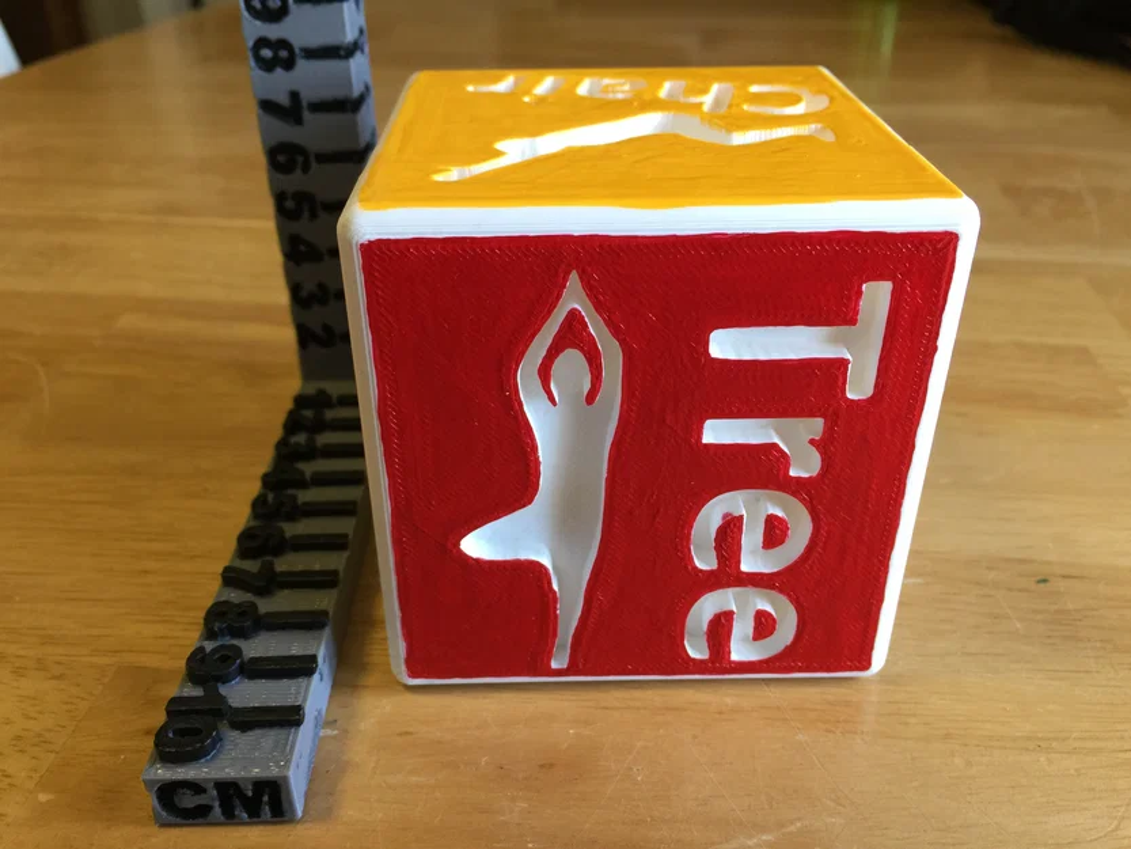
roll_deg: +0.3
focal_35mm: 29
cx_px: 566
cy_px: 424
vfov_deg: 48.2
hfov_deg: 61.7
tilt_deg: -28.7
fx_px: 948
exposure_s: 1/17
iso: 64
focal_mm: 4.15
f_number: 2.2
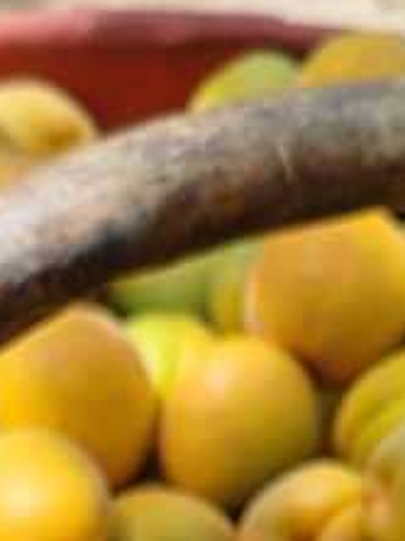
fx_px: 2032
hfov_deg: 11.4
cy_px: 881
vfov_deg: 14.0
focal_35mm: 130
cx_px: 263
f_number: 1.9
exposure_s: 1/310
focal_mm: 6.12
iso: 50
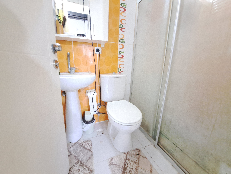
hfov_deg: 106.2
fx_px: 87
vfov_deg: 89.9
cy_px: 87
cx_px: 116
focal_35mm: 13
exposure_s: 1/7
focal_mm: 1.74
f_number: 2.2
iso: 1250
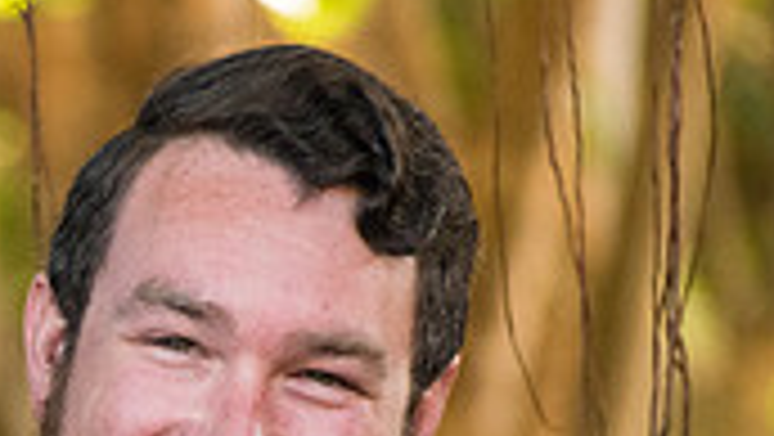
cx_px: -289
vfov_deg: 1.0
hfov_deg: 1.7
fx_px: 25568
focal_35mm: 1245
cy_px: 785
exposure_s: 1/500
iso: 1400
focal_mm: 230
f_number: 5.6
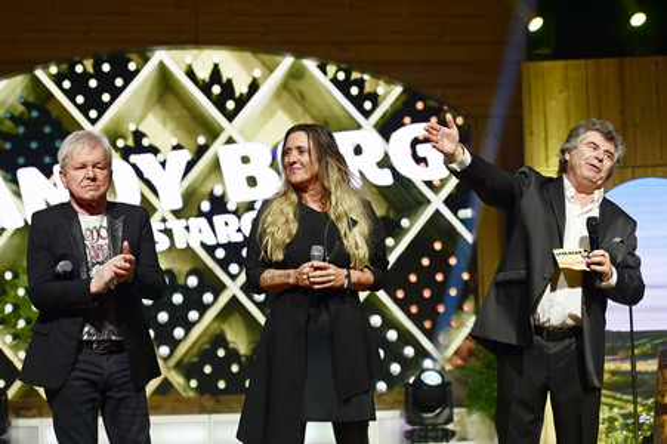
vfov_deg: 16.6
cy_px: 222
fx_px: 1518
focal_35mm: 82
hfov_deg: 24.8
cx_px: 334
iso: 400
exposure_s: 1/200
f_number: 2.8
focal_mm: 82
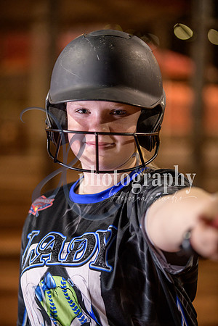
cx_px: 109
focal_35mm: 95
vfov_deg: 21.5
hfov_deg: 14.4
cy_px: 163
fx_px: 863
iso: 400
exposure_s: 1/250
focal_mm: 95
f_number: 2.8
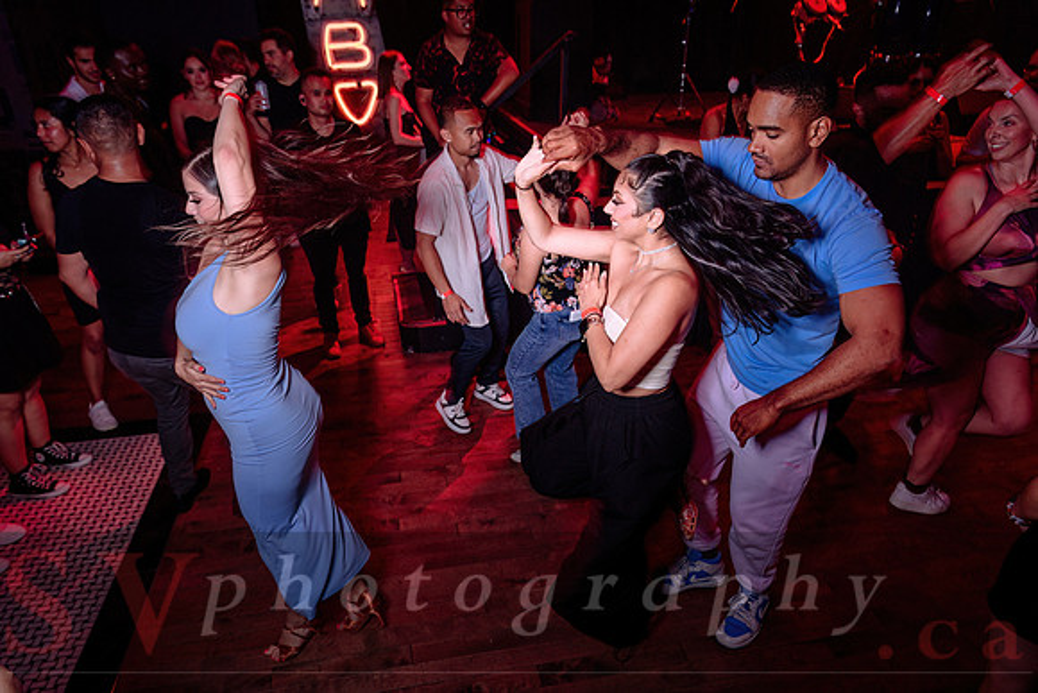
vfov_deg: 53.2
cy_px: 346
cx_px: 519
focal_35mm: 24
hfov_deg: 73.7
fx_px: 692
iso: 800
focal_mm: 24
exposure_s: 1/25
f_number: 4
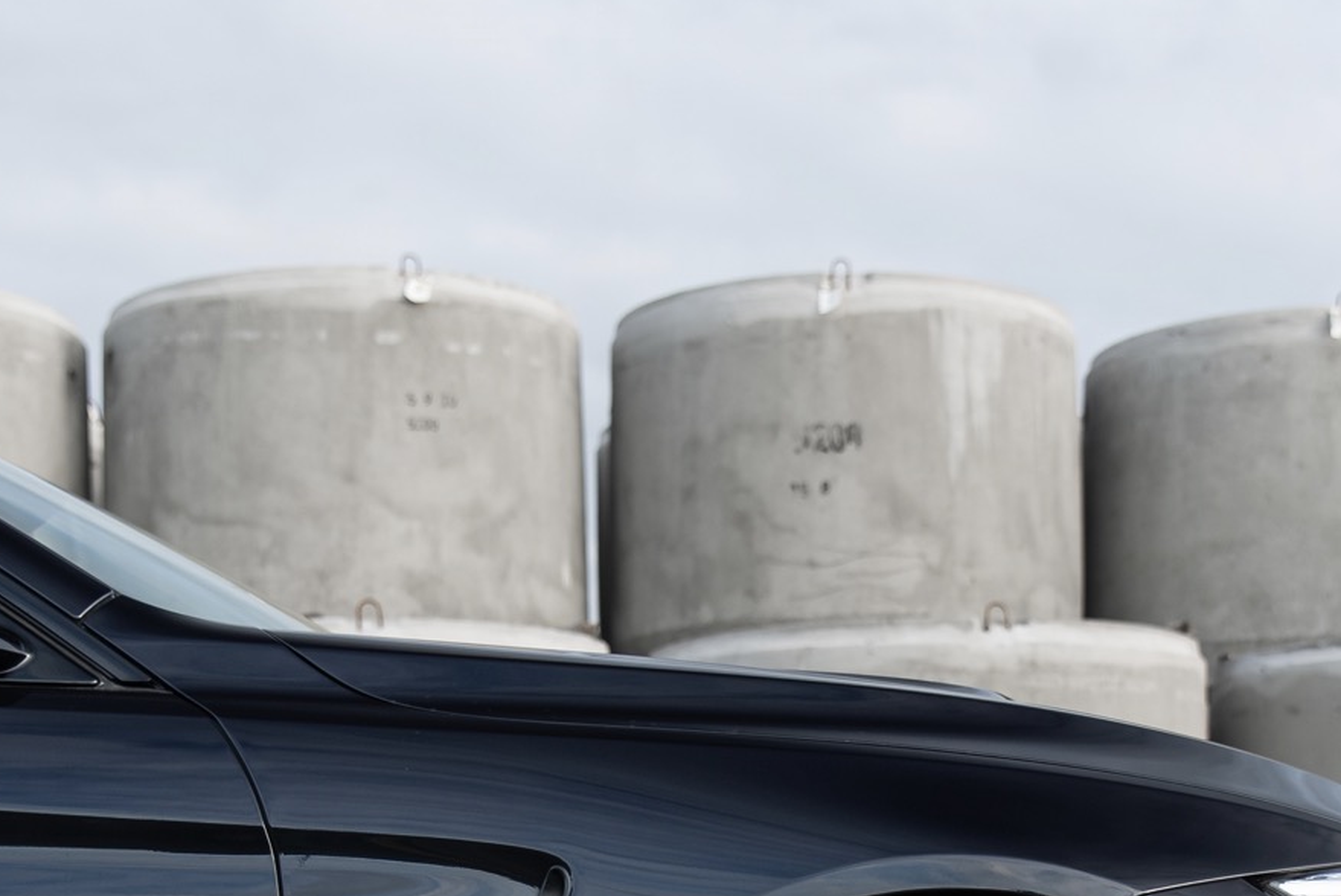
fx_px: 3056
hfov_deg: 24.7
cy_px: 1033
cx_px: 762
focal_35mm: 82
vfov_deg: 16.1
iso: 100
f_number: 2.8
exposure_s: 1/400
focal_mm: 30
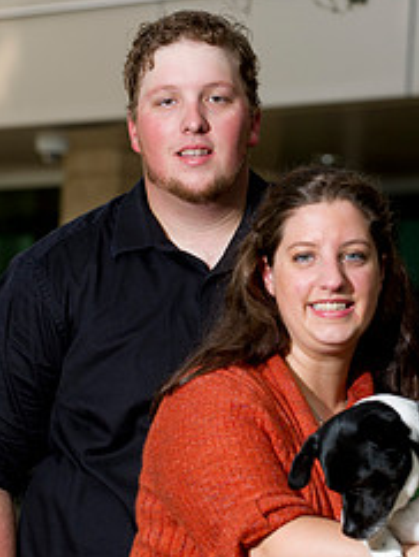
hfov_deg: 7.2
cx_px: 266
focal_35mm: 207
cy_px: 230
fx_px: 3335
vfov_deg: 9.5
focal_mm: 116
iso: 200
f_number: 4.5
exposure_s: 1/250
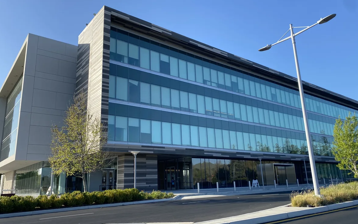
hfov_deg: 66.5
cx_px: 178
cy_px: 112
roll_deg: -0.7
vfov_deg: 44.5
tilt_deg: +16.0
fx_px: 273
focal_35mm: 28
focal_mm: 4.25
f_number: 1.8
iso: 32
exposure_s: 1/1272
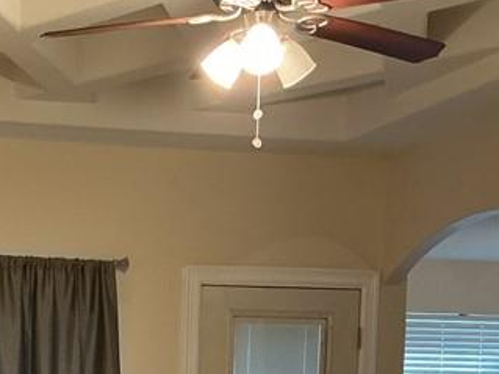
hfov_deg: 20.6
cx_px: 36
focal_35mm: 93
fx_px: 1340
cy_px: 493
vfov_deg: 15.1
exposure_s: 1/60
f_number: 1.8
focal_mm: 3
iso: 160
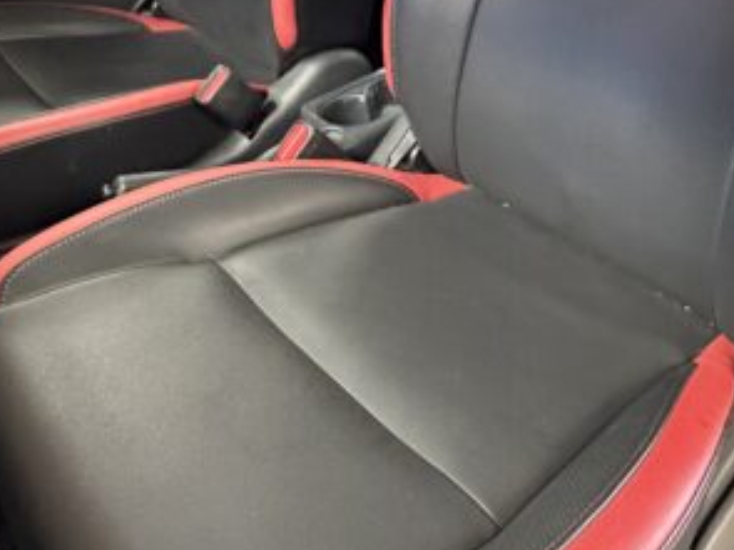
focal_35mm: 38
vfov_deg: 35.1
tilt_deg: -24.1
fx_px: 805
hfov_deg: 48.8
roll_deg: +2.4
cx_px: 423
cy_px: 37
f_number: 2.2
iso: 1000
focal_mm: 2.22
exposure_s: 1/50
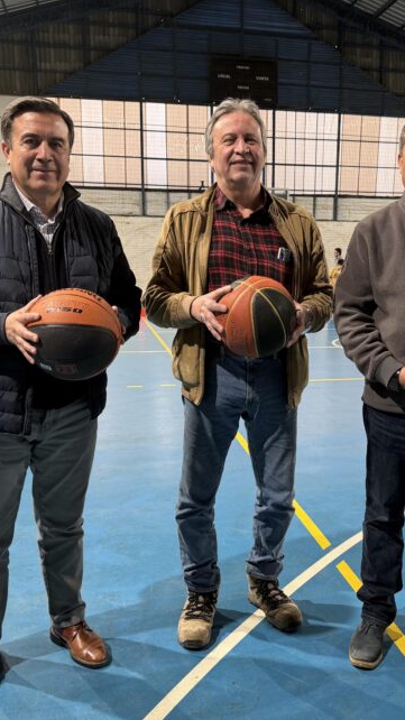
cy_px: 361
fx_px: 668
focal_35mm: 35
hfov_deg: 33.5
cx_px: 259
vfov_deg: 56.6
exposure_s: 1/100
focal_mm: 6.76
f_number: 1.78
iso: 200
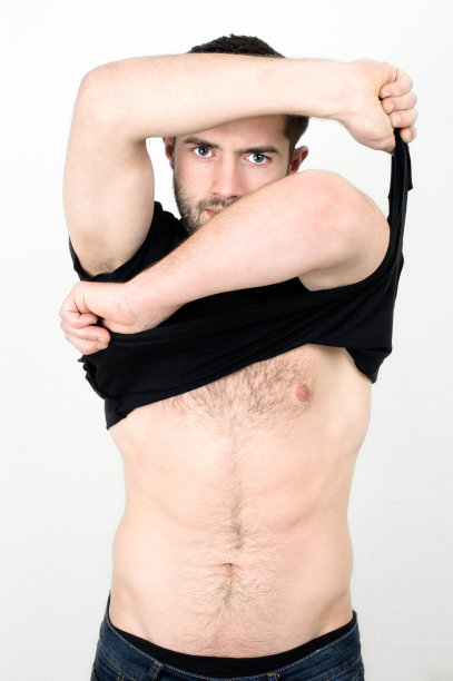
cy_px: 340
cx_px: 226
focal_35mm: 50
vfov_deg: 39.6
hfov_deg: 26.9
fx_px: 945
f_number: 11
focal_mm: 50
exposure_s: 1/100
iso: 200
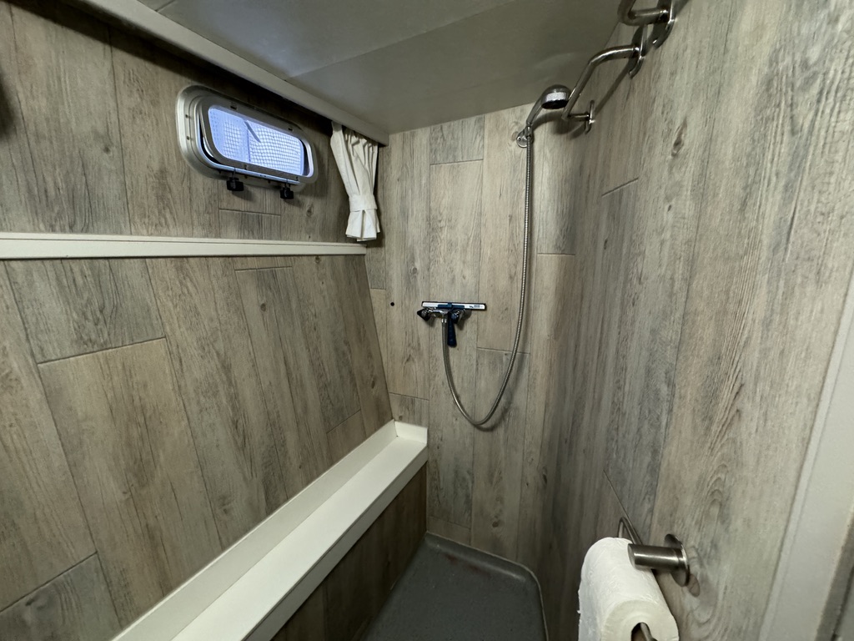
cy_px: 320
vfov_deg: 85.7
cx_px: 427
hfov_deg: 102.1
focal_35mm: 14
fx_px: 345
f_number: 2.2
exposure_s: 1/50
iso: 800
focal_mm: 2.22
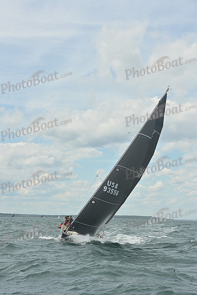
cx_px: 98
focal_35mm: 78
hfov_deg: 17.5
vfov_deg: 26.0
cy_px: 148
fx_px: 640
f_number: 11
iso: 320
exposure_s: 1/1250
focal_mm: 78
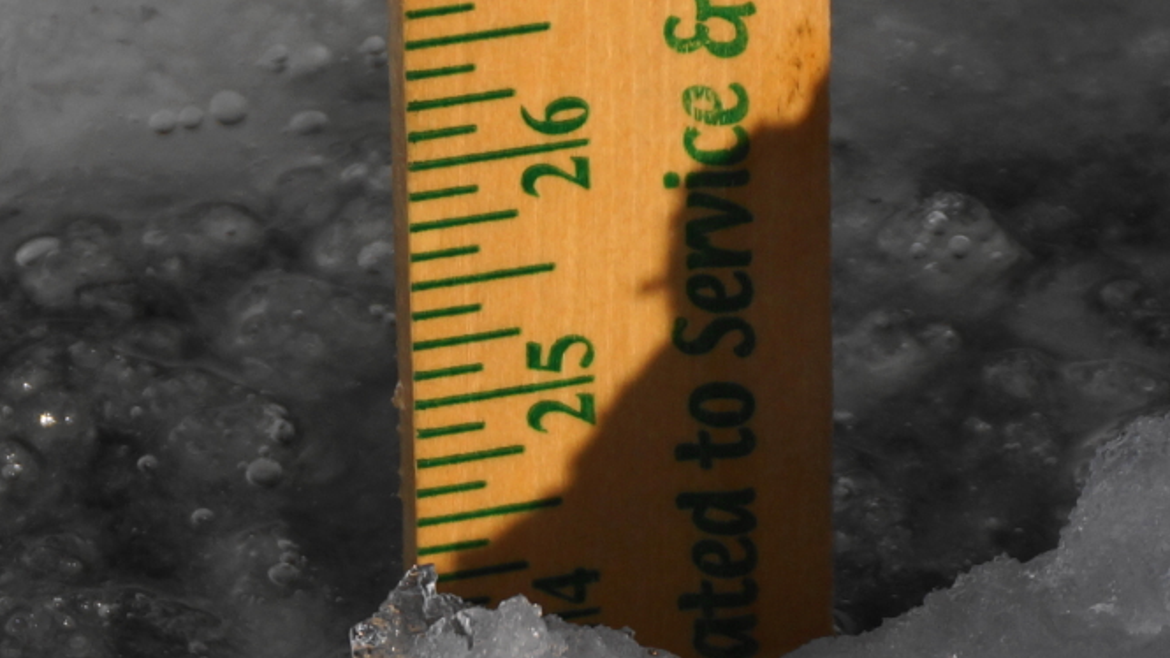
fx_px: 7321
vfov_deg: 5.1
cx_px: 617
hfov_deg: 9.1
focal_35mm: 236
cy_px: 464
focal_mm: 100
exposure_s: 1/320
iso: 100
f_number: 8
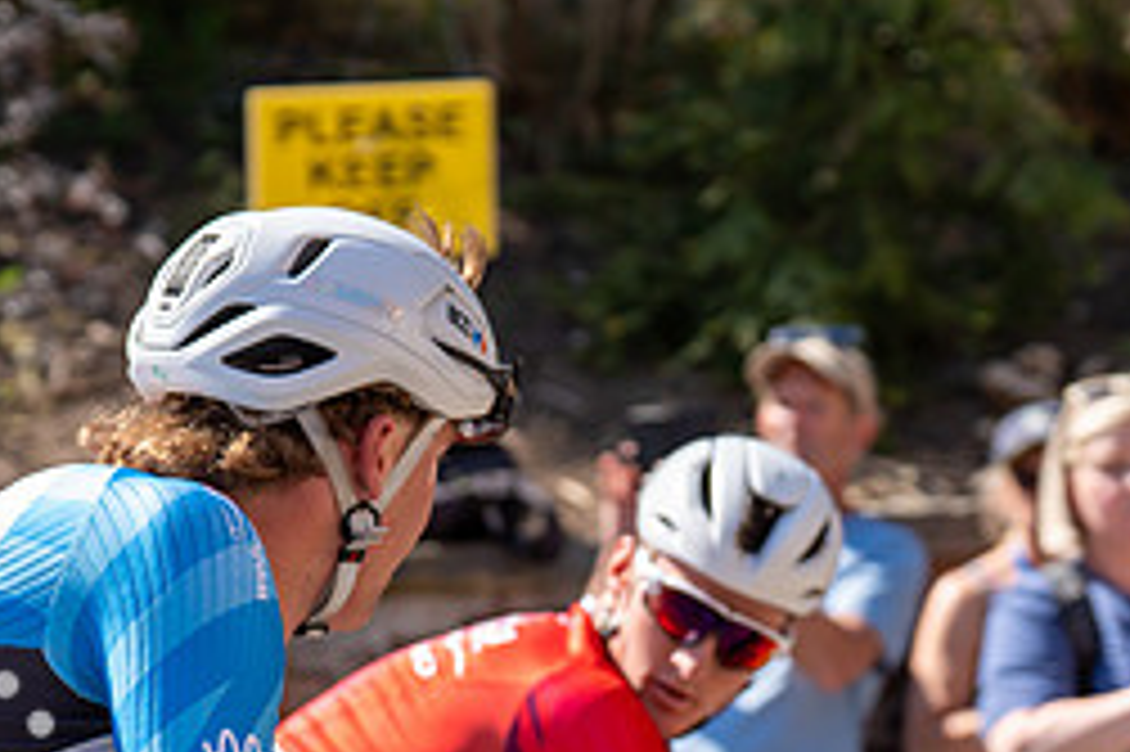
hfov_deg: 12.7
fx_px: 5081
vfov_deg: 8.4
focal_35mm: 162
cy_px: 745
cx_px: 419
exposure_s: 1/1000
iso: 160
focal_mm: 70
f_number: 3.5
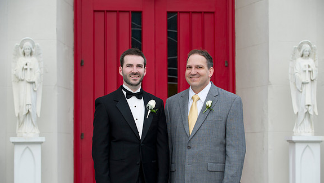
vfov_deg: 12.8
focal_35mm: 95
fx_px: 817
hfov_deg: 22.4
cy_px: 105
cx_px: 162
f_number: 4
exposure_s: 1/125
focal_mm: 90
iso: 200
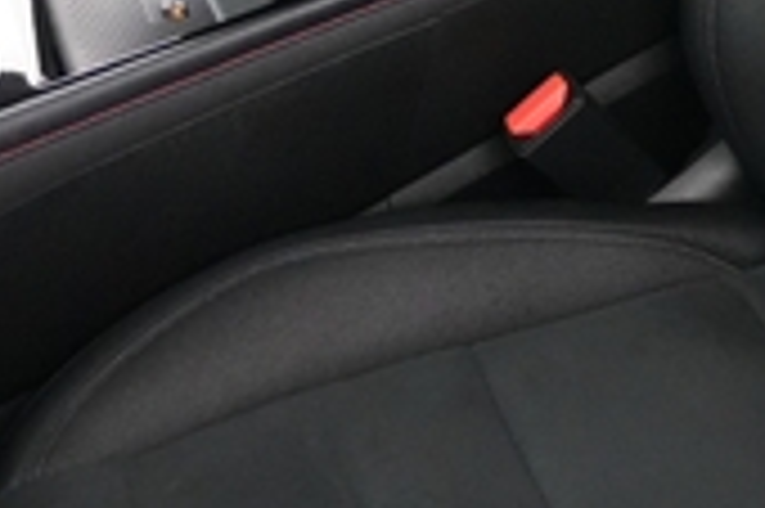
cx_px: 644
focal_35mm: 64
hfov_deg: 30.5
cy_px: -387
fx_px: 1359
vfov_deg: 17.5
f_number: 2.8
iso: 12800
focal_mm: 17
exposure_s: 1/40
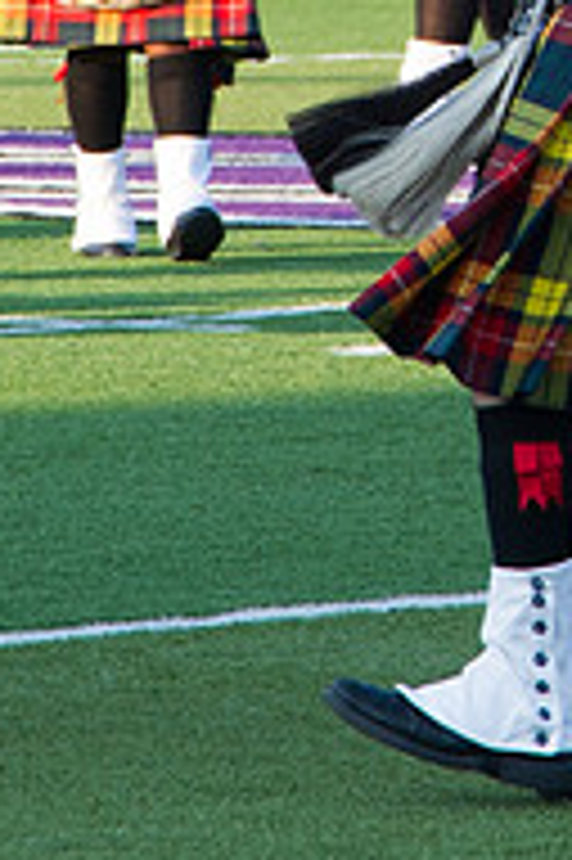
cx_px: 734
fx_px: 16593
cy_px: -217
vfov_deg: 3.0
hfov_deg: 2.0
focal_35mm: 695
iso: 640
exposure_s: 1/320
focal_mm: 120
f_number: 9
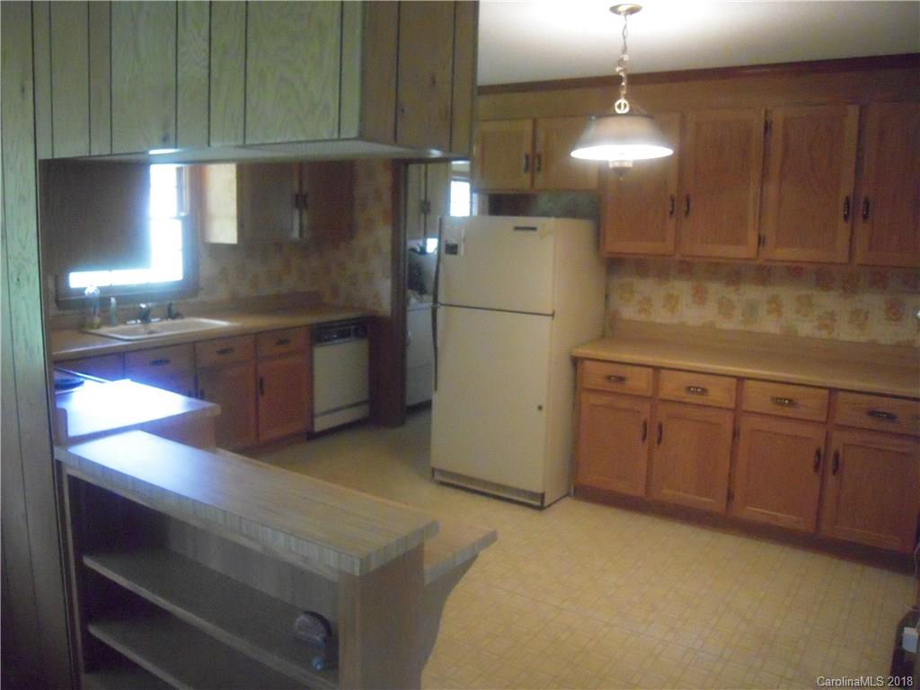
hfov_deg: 63.4
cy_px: 345
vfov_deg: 49.7
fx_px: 744
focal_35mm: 28
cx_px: 460
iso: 1600
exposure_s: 1/80
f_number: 2.7
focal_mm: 5
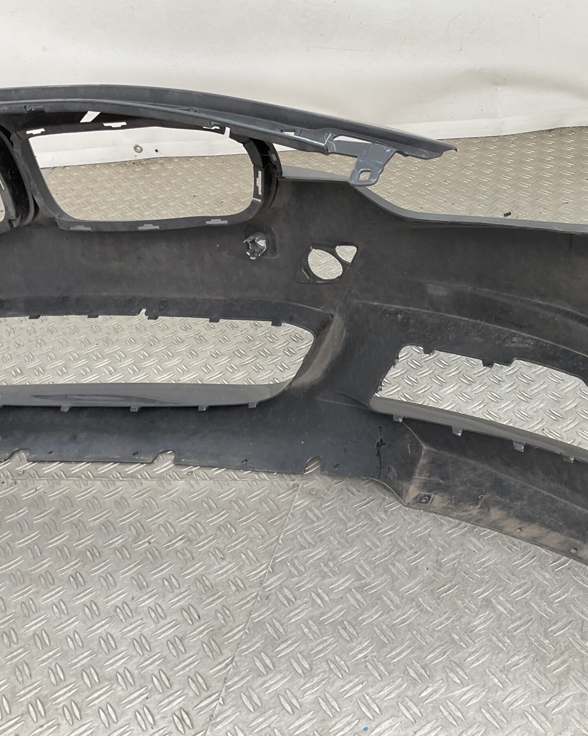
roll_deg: +10.4
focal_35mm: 40
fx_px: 870
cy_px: 348
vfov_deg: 45.8
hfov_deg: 36.8
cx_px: 413
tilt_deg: -34.8
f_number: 1.8
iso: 25
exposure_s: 1/120
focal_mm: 3
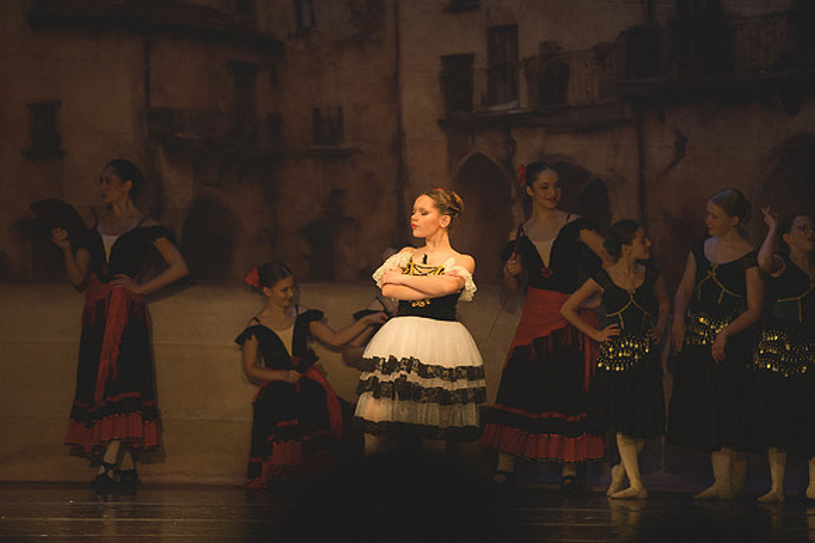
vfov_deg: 4.6
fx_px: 6788
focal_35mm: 300
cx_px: 408
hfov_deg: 6.9
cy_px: 272
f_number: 2.8
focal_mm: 200
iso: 3200
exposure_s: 1/400
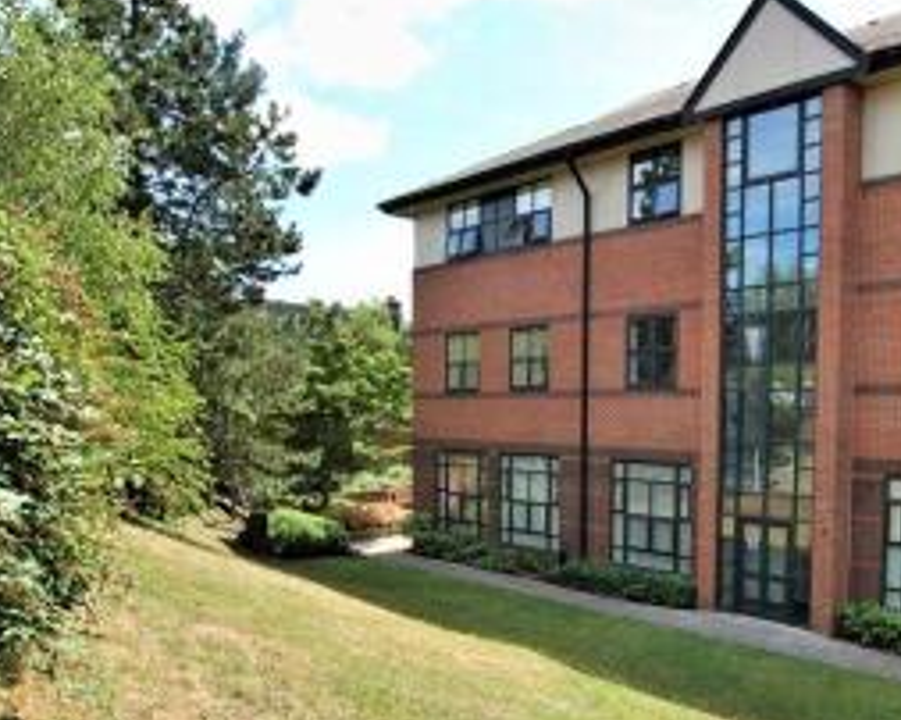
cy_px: 451
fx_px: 811
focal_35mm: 30
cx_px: 588
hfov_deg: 57.0
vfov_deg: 47.4
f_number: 8
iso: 200
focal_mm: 11.5
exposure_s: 1/250
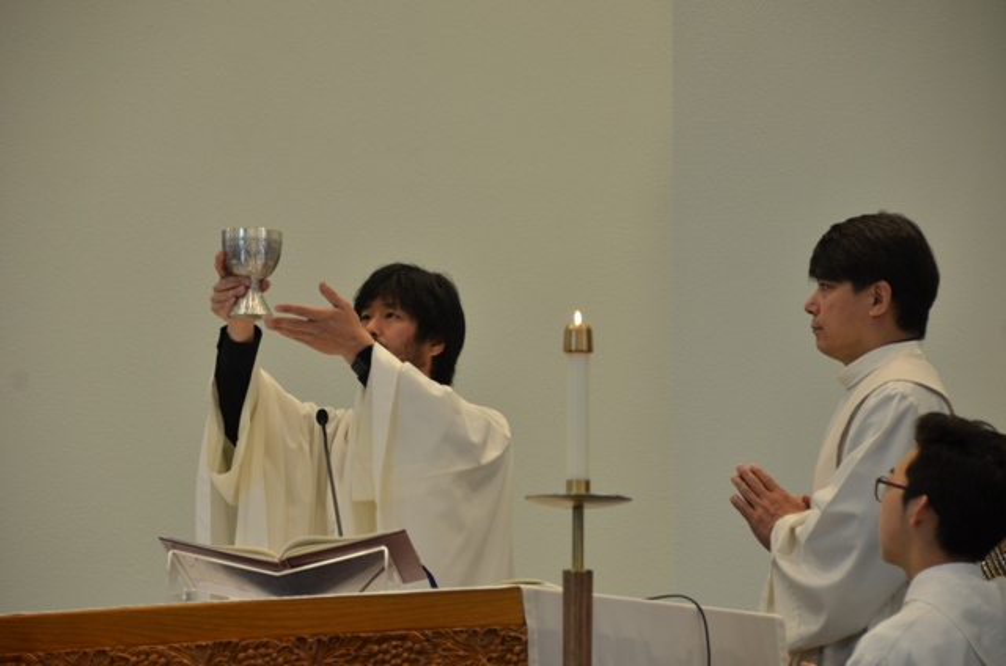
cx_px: 503
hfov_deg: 10.6
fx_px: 5438
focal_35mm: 195
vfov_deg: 7.0
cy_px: 333
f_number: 5.6
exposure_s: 1/50
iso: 800
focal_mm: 130
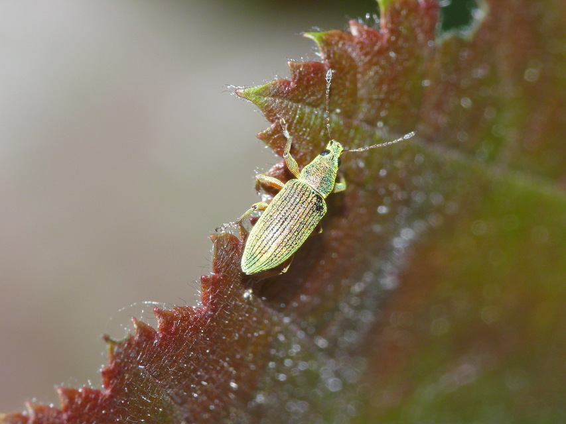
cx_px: 283
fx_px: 6868
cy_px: 212
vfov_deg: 3.5
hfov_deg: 4.7
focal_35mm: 420
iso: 200
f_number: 10
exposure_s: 1/80
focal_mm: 88.8
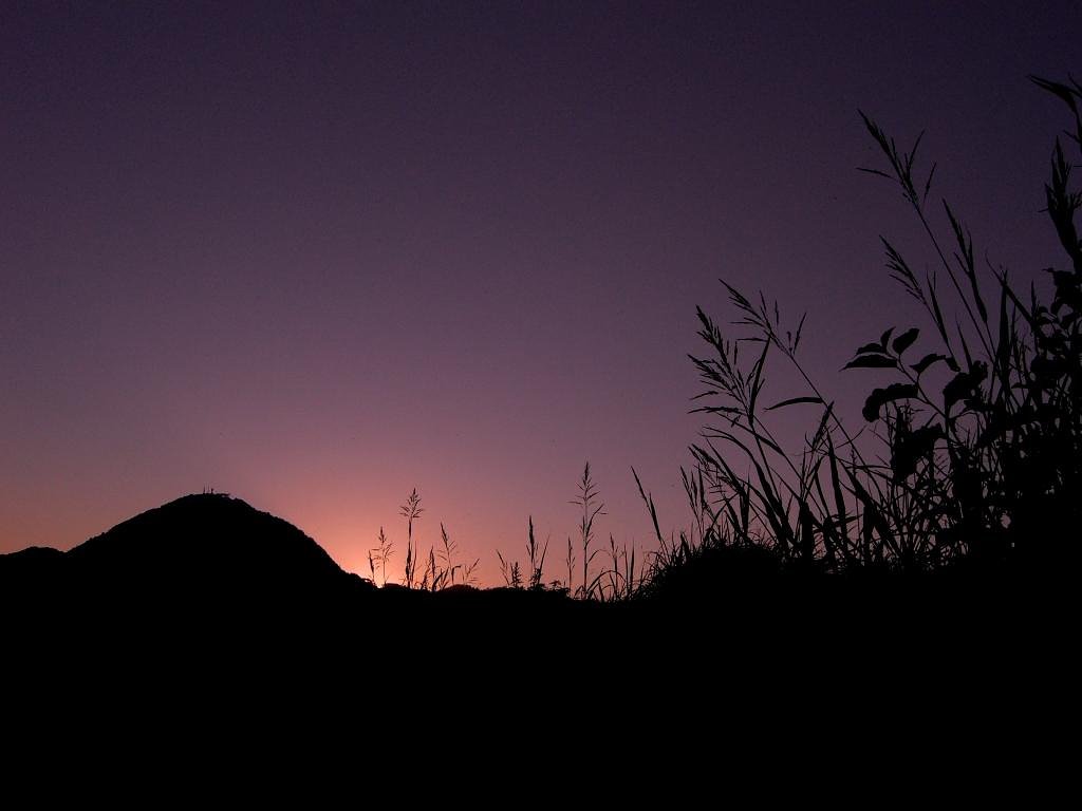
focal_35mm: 38
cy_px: 406
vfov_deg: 37.7
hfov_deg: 49.0
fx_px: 1188
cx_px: 541
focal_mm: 7.9
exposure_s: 1/800
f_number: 8
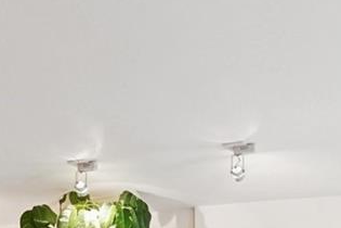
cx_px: 233
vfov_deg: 16.5
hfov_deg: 28.2
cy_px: 392
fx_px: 672
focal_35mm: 71
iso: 400
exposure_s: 1/5
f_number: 10
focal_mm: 14
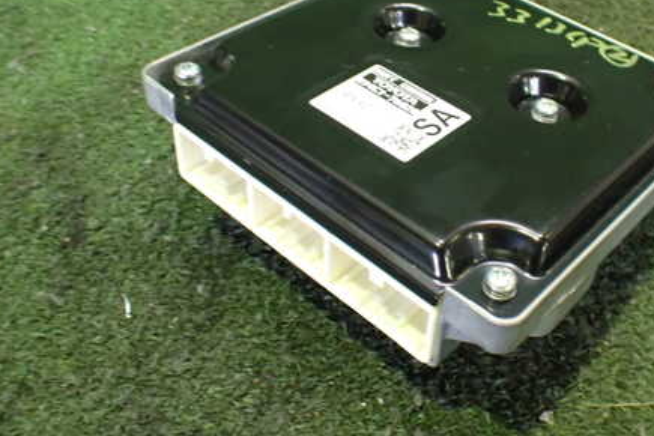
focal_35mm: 43
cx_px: 439
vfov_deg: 30.9
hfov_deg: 44.7
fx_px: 781
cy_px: 137
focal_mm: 5.4
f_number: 2.3
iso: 1000
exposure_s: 1/30
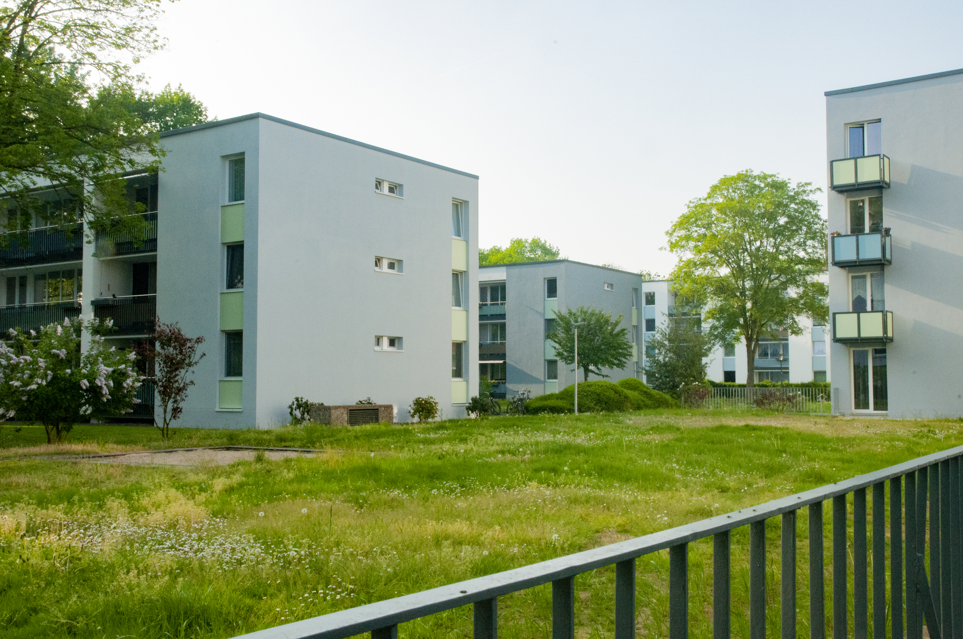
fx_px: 1002
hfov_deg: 51.3
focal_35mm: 38
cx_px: 482
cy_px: 320
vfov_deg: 35.4
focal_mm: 25
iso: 800
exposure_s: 1/125
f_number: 25
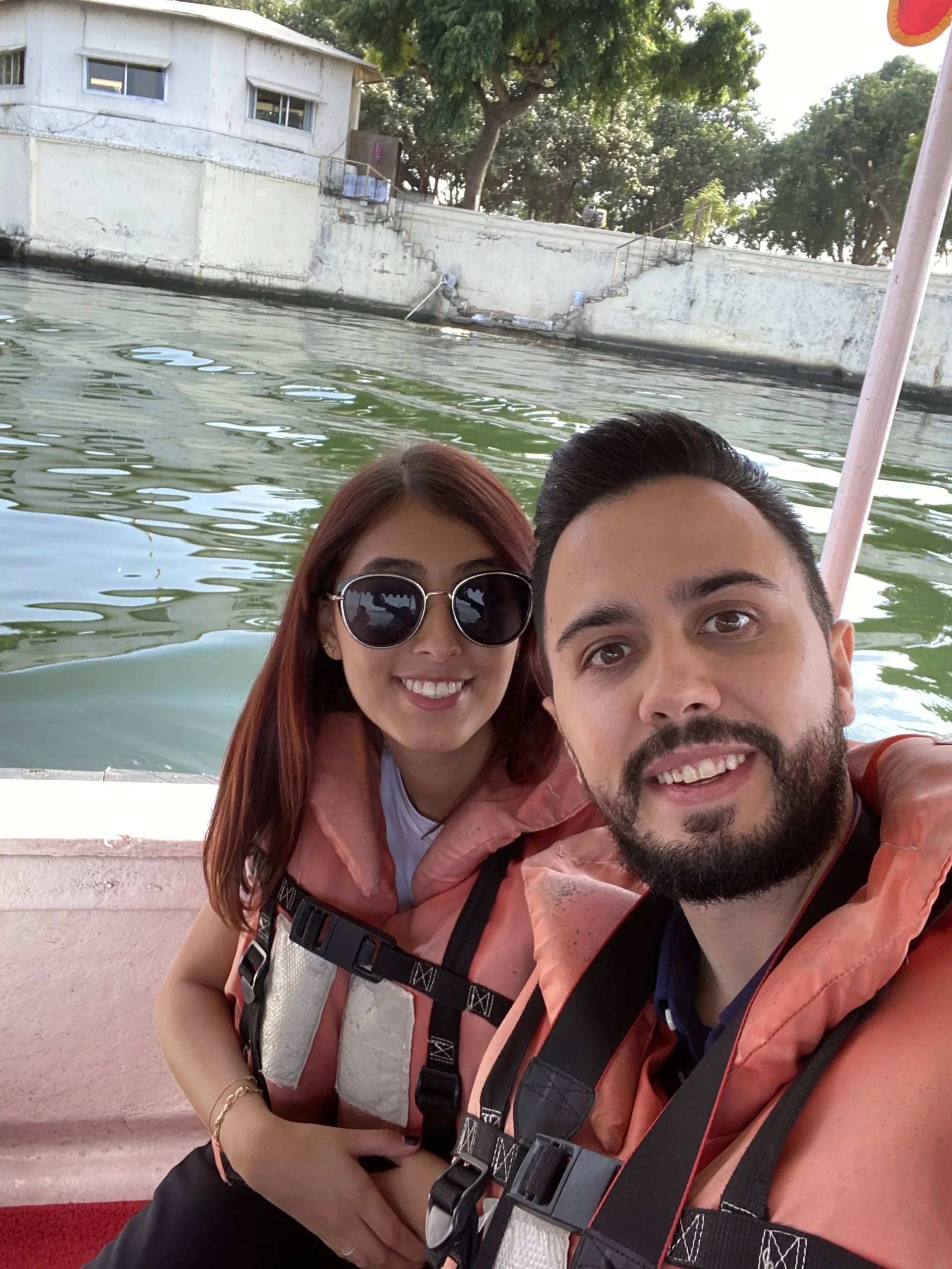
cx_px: 476
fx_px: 1100
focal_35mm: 30
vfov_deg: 60.0
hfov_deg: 46.8
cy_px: 634
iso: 50
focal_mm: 2.71
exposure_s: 1/122
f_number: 2.2
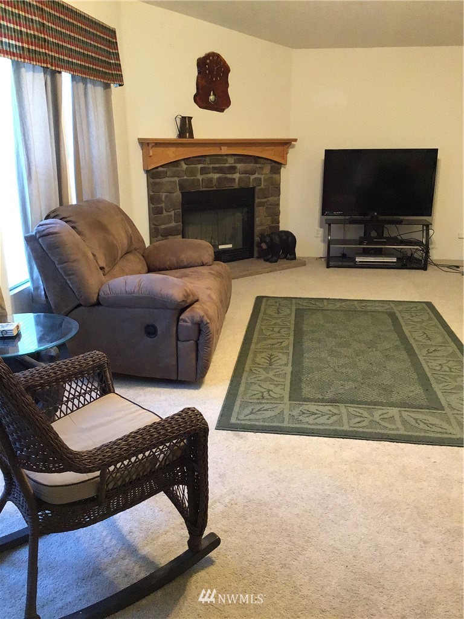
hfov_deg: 45.4
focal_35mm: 31
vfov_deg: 58.4
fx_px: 554
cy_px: 310
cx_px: 232
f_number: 2.4
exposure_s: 1/17
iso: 320
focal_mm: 3.3
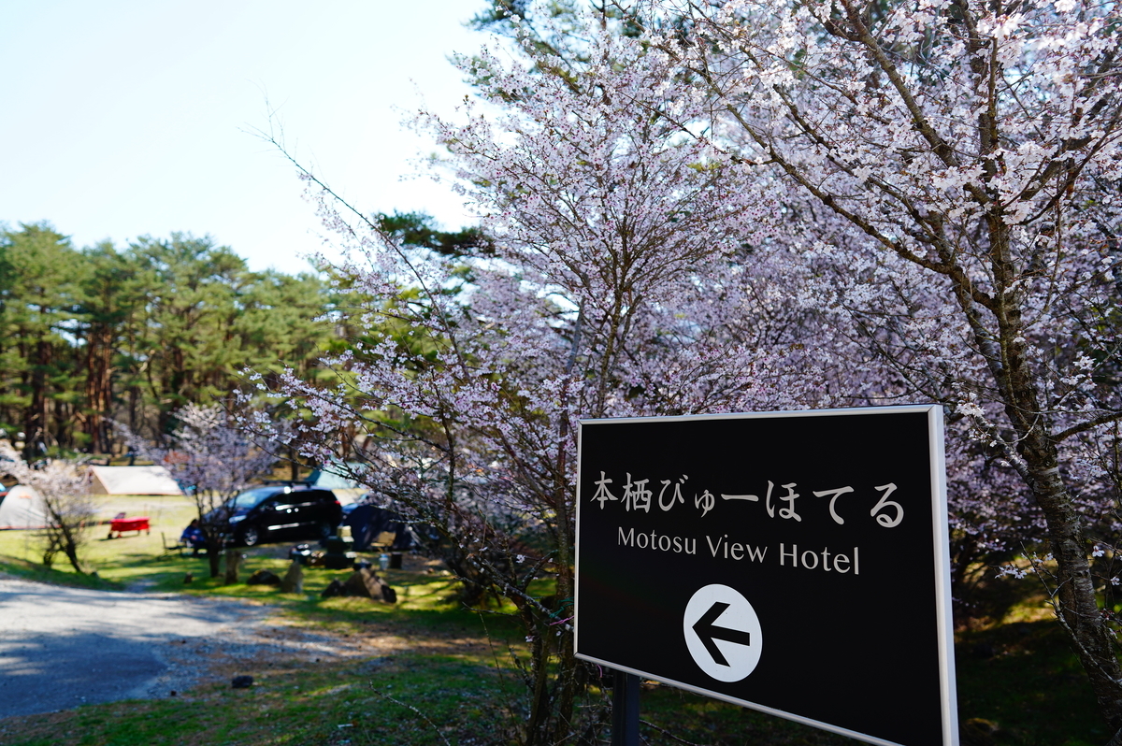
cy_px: 373
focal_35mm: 24
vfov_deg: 53.1
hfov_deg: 73.8
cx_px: 561
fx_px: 747
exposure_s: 1/1250
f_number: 2.8
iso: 200
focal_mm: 24
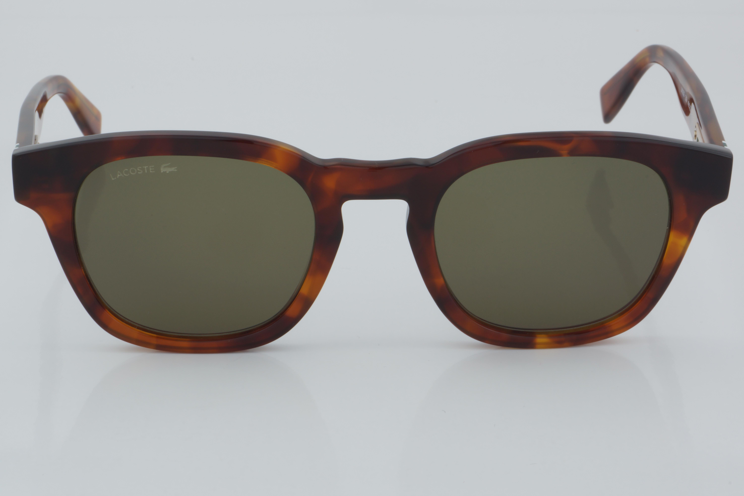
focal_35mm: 82
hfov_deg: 24.6
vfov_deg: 16.6
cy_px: 248
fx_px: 1705
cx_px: 372
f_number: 32
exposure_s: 1/4
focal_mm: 55
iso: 100
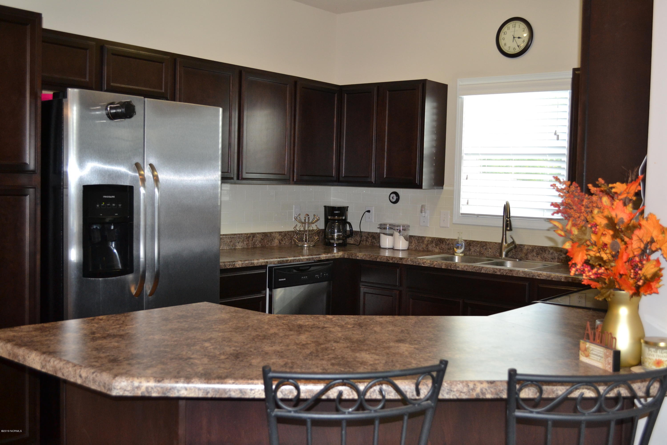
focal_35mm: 39
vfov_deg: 34.2
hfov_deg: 49.6
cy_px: 222
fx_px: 723
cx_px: 334
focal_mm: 26
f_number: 4.2
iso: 720
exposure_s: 1/60
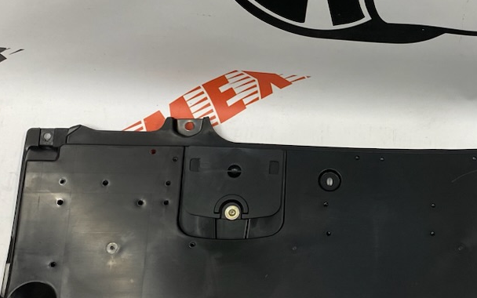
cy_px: 130
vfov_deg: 22.4
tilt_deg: -66.9
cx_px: 385
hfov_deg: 34.0
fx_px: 754
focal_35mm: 58
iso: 125
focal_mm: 4.25
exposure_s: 1/100
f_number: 1.8
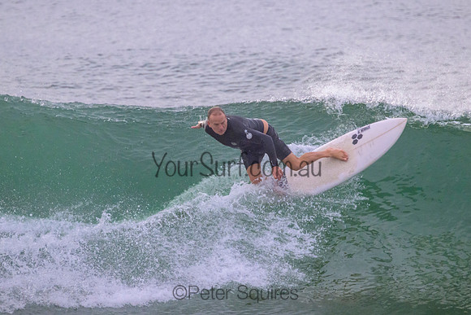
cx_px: 252
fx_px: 12534
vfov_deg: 1.4
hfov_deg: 2.2
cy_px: 142
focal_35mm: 958
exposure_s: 1/1600
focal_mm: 800
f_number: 11
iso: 5000
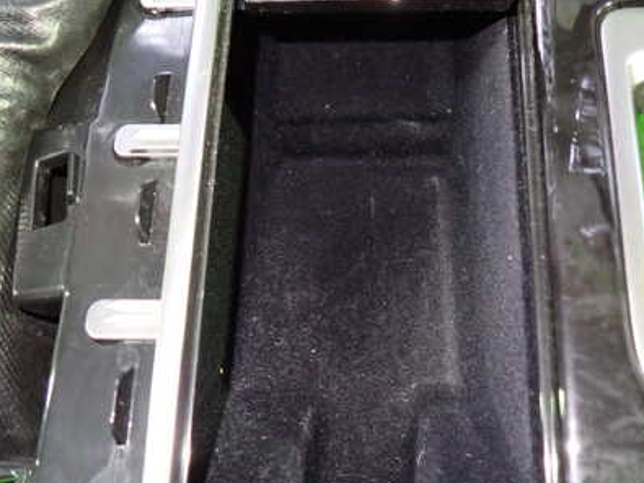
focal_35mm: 38
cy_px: 273
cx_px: 368
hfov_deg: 48.8
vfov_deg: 37.6
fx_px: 707
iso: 800
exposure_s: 1/30
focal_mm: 4.5
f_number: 2
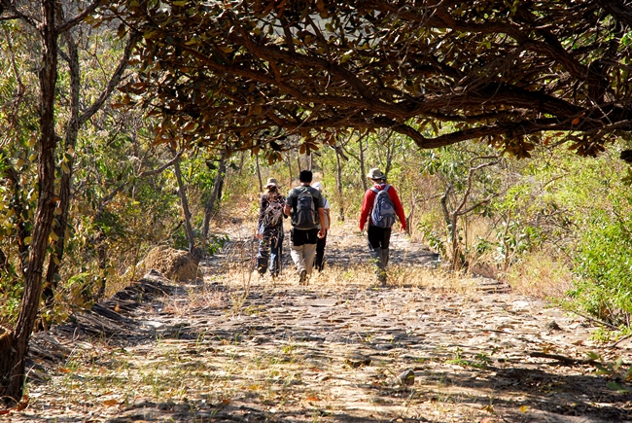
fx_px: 1845
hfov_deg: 19.4
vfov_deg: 13.1
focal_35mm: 105
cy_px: 212
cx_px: 316
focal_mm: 70
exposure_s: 1/160
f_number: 5.6
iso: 100
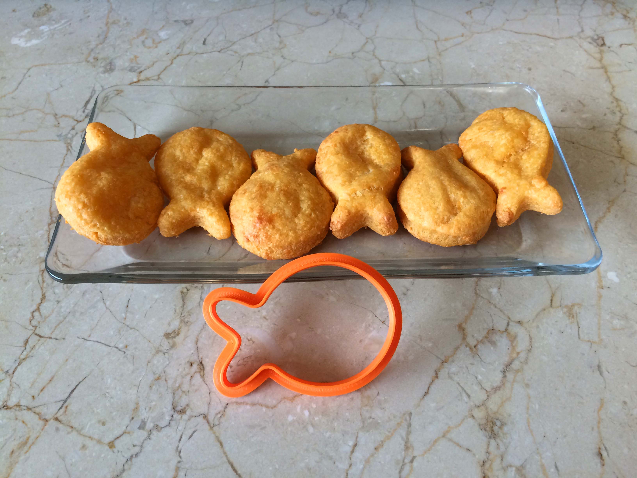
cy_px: 239
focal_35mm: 29
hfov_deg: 61.7
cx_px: 318
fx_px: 534
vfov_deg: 48.2
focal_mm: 4.15
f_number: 2.2
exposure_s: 1/33
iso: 64
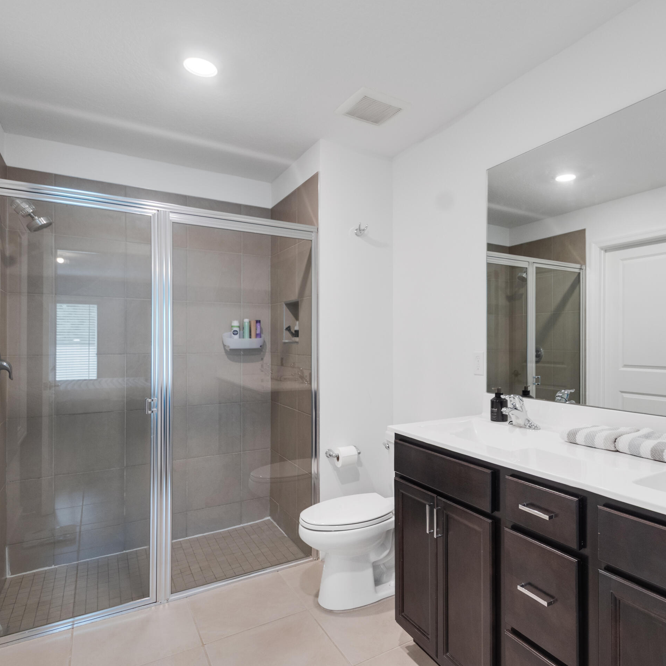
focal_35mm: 20
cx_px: 424
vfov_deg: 74.8
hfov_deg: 73.3
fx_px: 435
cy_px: 332
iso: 320
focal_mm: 10
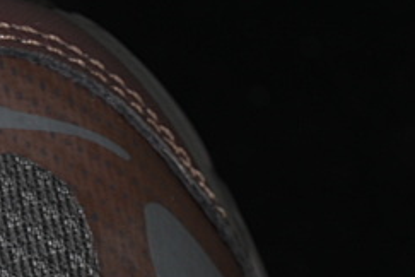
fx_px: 3850
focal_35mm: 334
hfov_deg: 6.1
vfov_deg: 4.1
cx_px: -92
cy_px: 527
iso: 160
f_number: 6.3
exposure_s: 1/60
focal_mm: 50
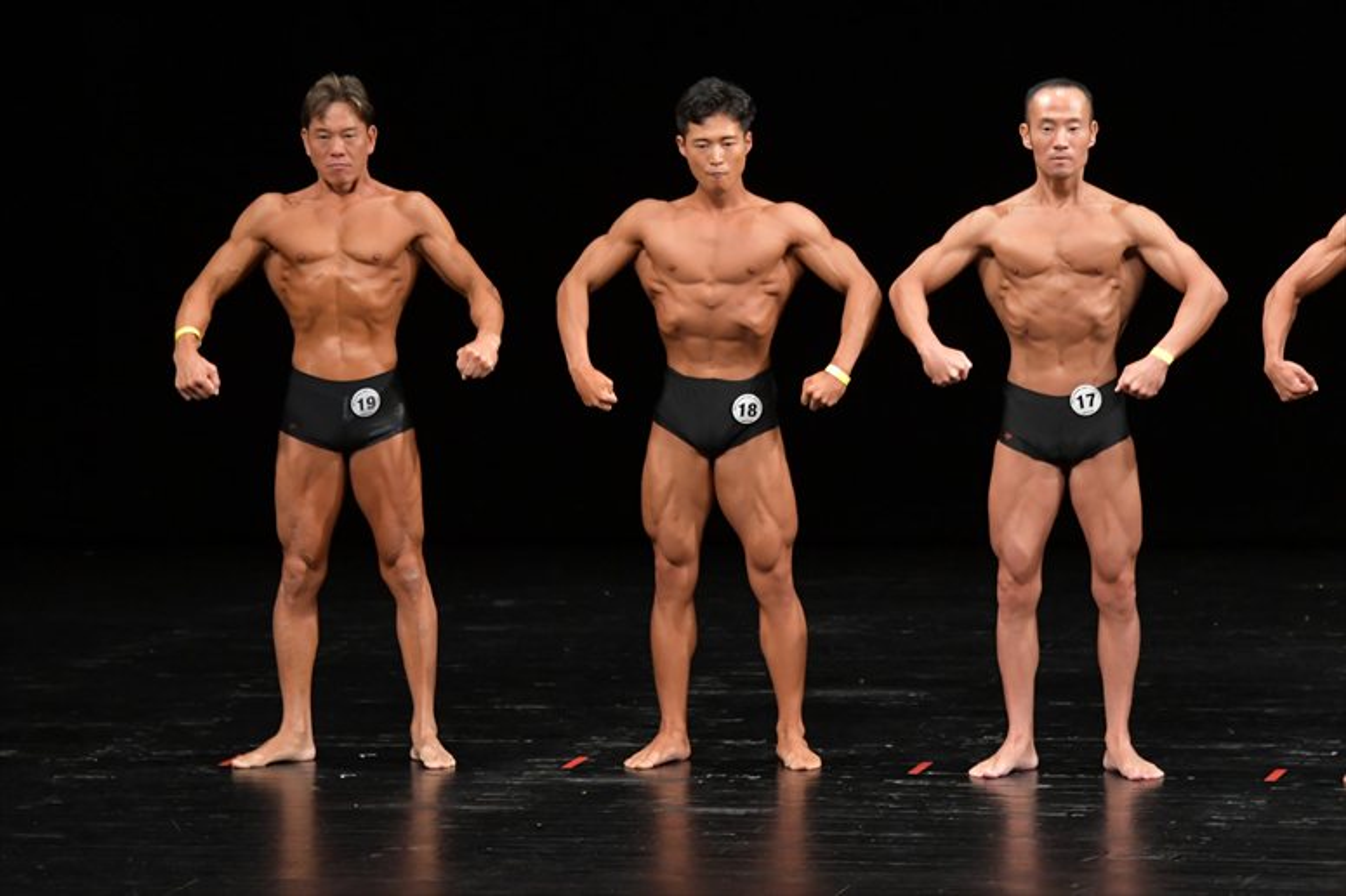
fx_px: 9530
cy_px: 448
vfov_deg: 5.4
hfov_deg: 8.1
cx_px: 673
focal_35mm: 255
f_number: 5.6
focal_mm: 170
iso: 3200
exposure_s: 1/400
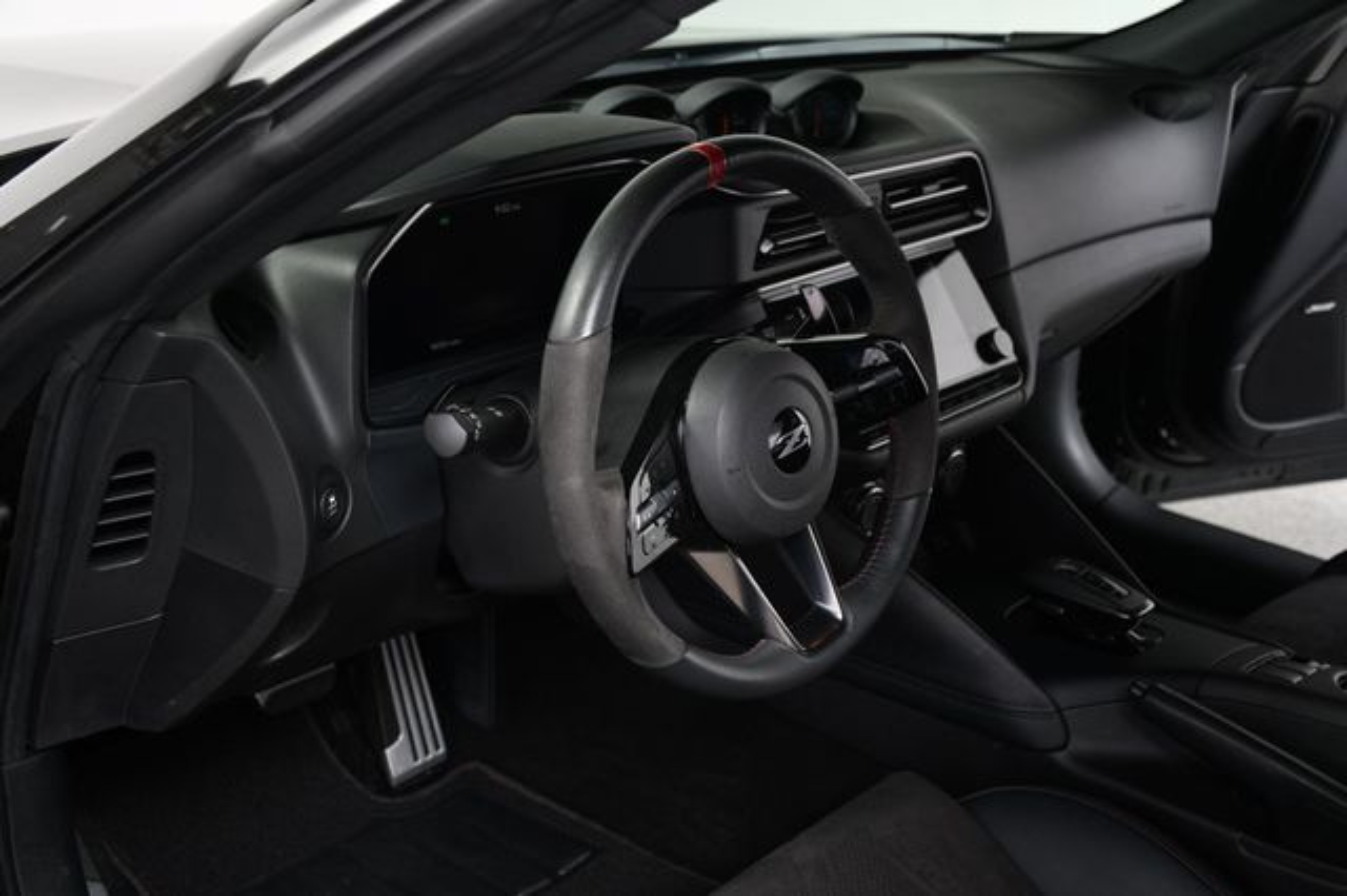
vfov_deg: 28.0
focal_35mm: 48
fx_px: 1795
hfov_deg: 41.1
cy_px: 448
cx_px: 674
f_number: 4
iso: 100
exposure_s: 1/160
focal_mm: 32
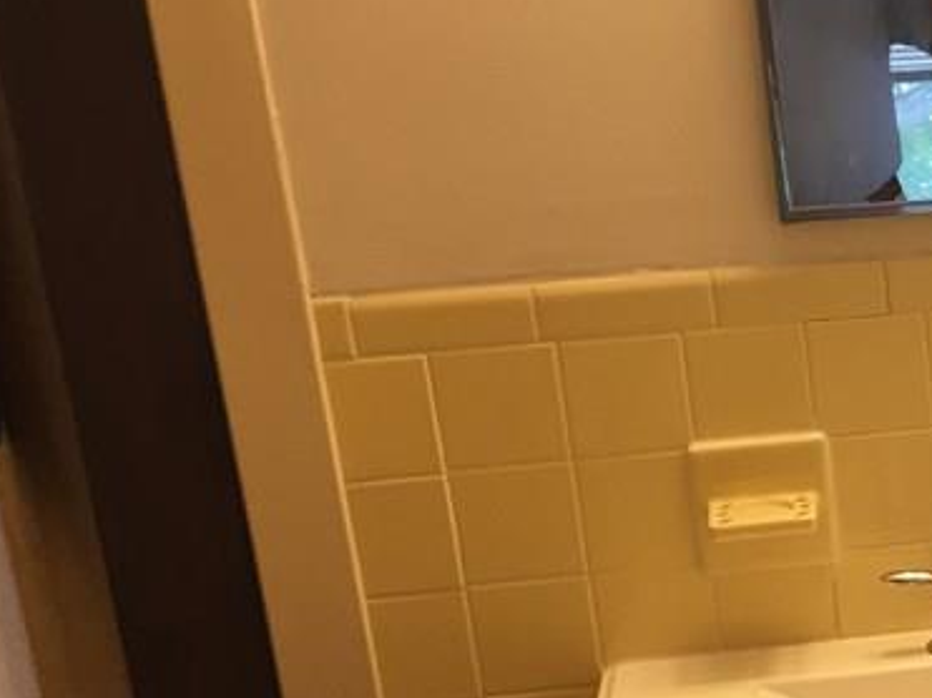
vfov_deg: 18.2
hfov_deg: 21.7
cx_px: 1251
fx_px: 2153
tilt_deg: -15.6
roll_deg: +2.0
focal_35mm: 80
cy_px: 583
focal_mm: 4.15
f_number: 2.2
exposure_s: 1/15
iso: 40
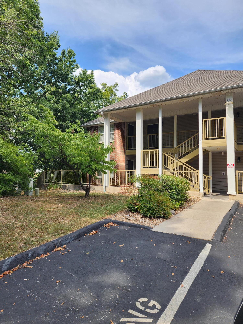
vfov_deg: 73.9
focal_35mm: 23
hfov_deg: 58.9
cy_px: 162
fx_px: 215
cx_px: 122
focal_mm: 6.4
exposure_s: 1/694
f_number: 1.8
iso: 12
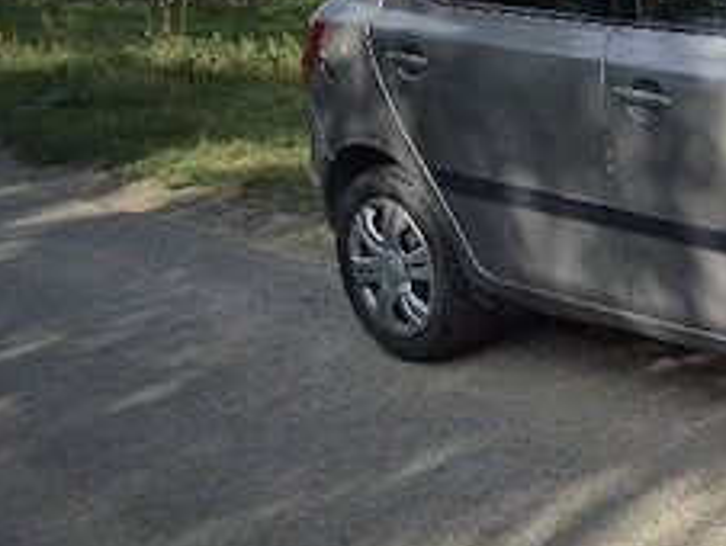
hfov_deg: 26.6
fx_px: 1281
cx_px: 954
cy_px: 267
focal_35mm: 61
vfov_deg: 24.1
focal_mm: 5.4
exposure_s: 1/1000
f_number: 1.8
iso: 25
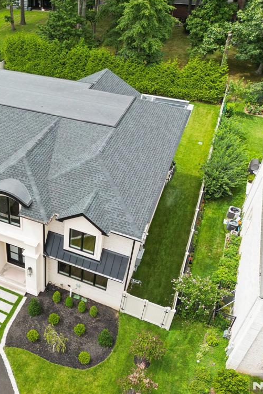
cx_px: 35
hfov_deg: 36.8
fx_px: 373
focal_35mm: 34
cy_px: 197
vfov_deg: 55.8
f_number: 1.7
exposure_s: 1/1500
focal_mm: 6.7
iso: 160
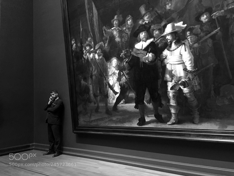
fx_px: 196
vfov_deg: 48.2
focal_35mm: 29
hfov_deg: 61.7
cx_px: 117
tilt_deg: +5.0
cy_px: 88
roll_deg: +1.8
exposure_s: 1/17
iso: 320
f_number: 2.2
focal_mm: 4.15
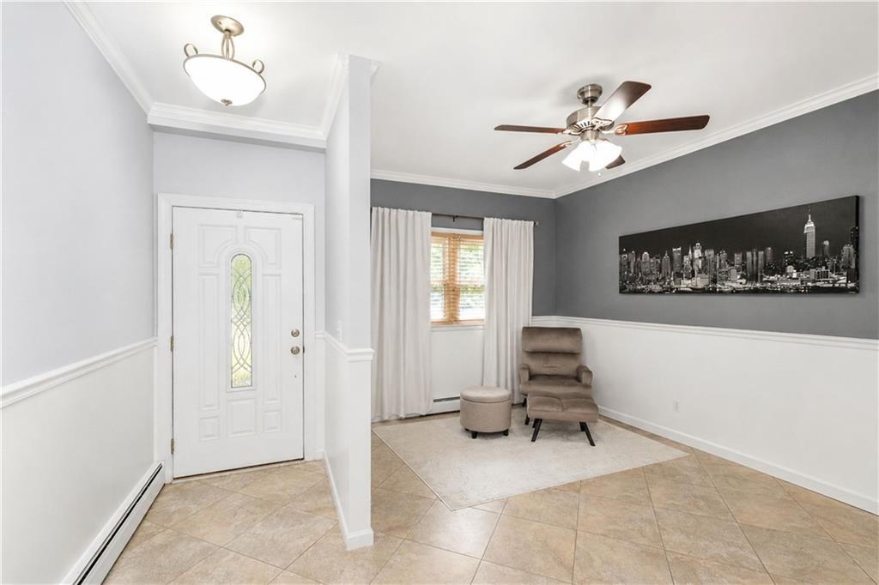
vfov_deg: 77.3
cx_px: 440
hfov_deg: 100.4
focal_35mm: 15
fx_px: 366
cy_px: 292
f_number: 8
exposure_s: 1/100
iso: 2000
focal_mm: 10
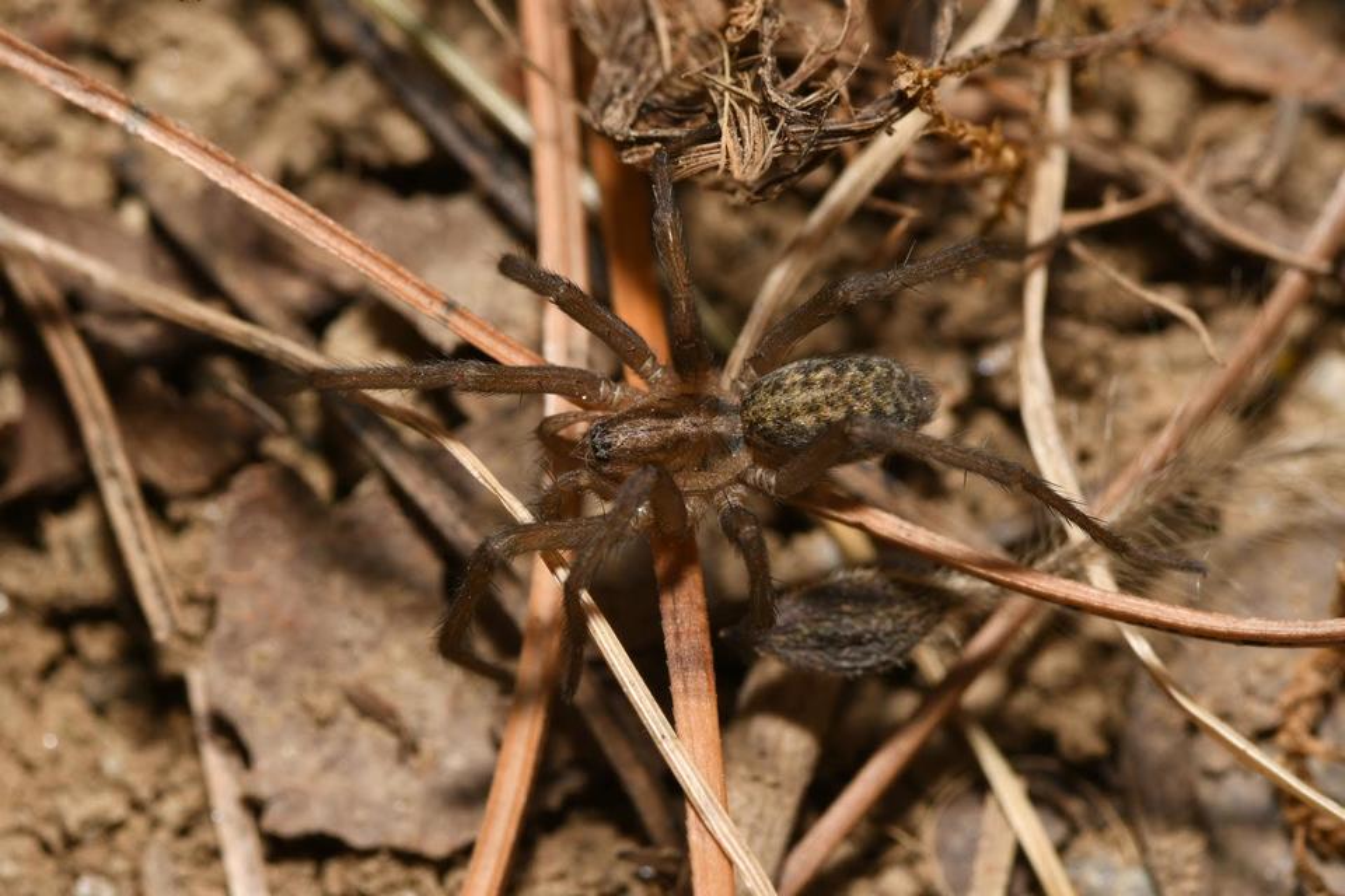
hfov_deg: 13.0
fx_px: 5884
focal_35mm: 158
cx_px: 672
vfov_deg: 8.7
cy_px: 448
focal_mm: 105
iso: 100
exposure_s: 1/60
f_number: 22
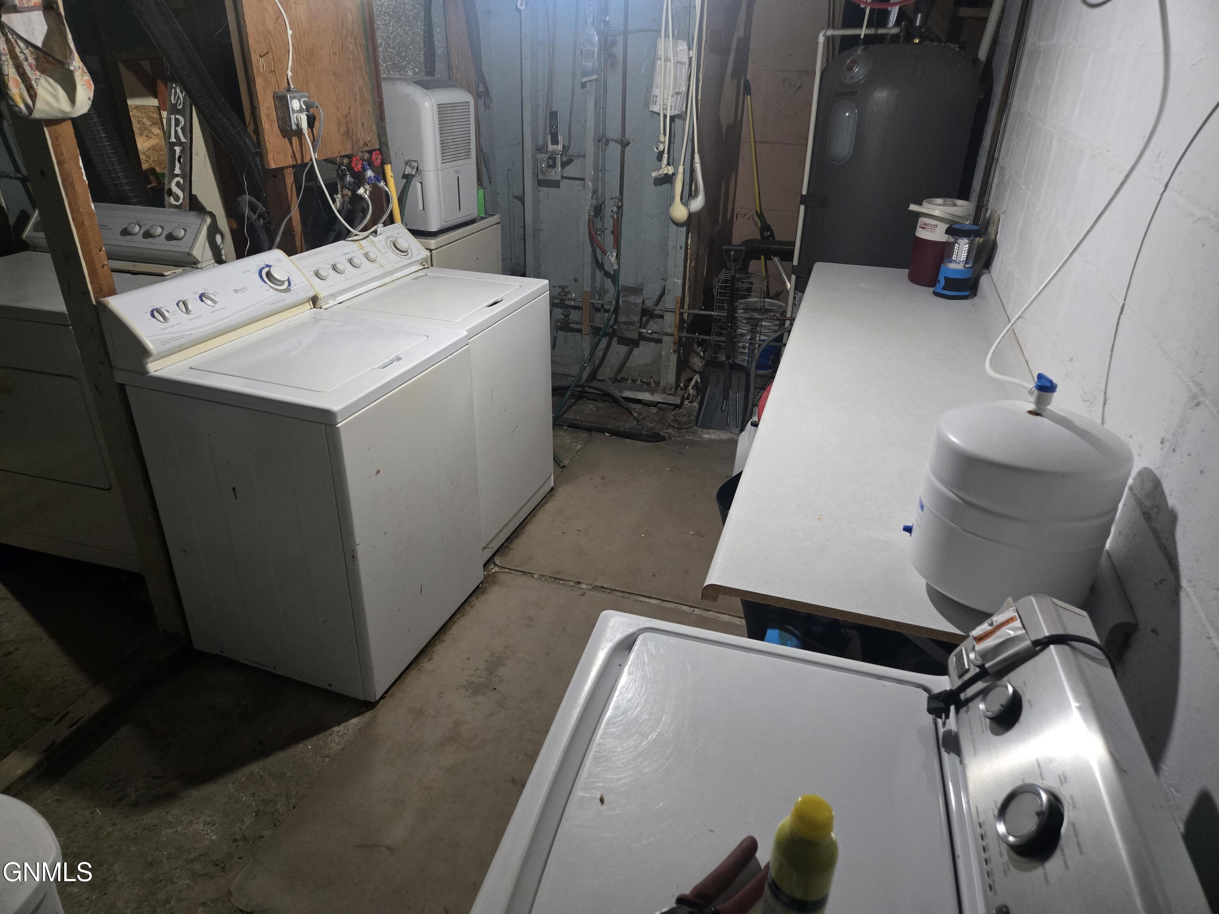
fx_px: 810
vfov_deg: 58.9
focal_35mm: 23
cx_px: 610
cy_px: 457
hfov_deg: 73.9
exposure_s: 1/60
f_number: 1.8
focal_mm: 5.4
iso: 800
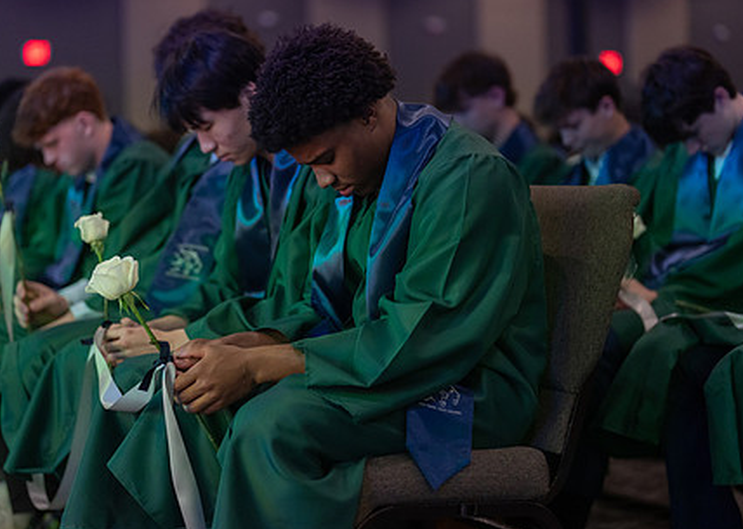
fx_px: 1518
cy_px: 257
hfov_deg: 27.5
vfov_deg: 19.8
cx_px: 339
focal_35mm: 72
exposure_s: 1/400
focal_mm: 50
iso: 1000
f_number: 1.2
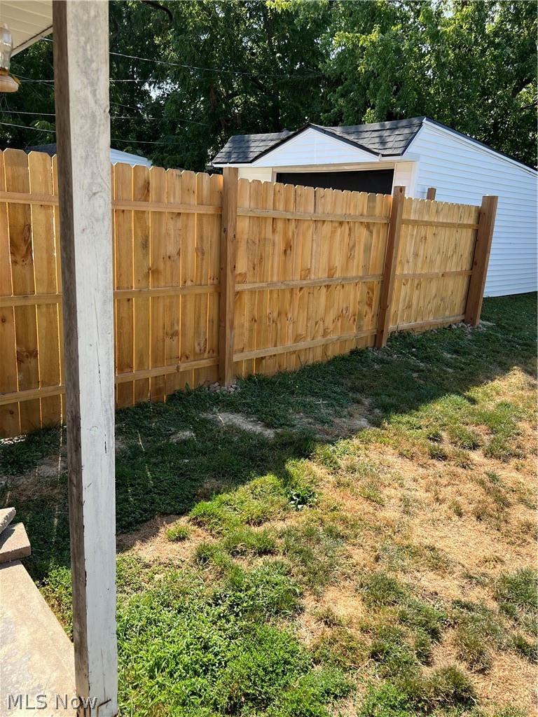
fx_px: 539
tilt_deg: -14.6
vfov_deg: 67.3
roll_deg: -3.3
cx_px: 269
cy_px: 358
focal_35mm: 26
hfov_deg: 53.1
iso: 50
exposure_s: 1/1238
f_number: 1.5
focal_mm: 5.7
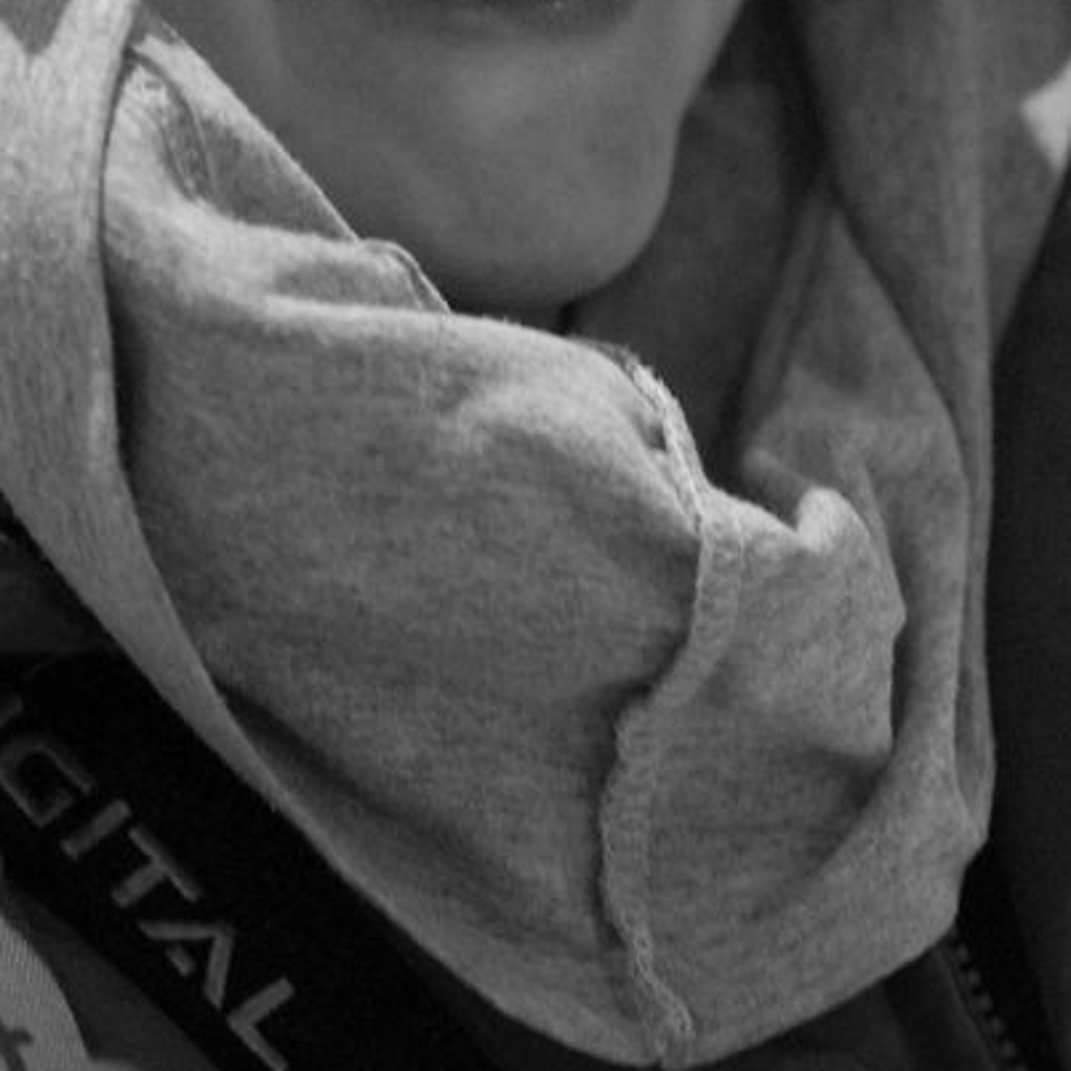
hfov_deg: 6.8
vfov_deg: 6.8
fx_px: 8996
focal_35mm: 257
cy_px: -99
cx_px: 278
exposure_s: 1/125
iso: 1600
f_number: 2.8
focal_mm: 90
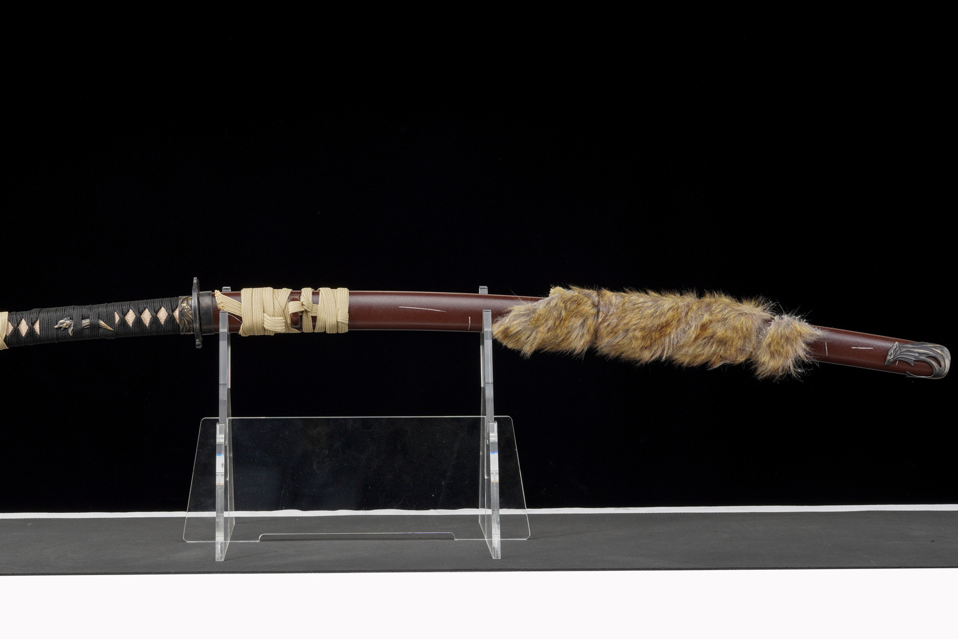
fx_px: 2069
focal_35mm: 78
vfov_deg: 17.5
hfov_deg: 26.1
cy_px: 305
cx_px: 429
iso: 100
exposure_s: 1/160
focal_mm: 45.1
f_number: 10
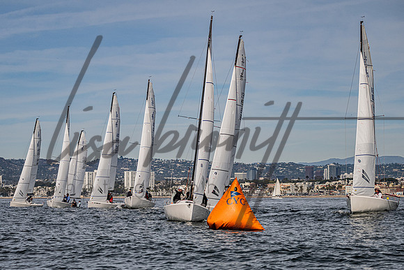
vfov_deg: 10.9
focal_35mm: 126
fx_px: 1417
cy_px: 166
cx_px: 185
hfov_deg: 16.2
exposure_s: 1/3200
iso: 320
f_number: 5.6
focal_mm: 100
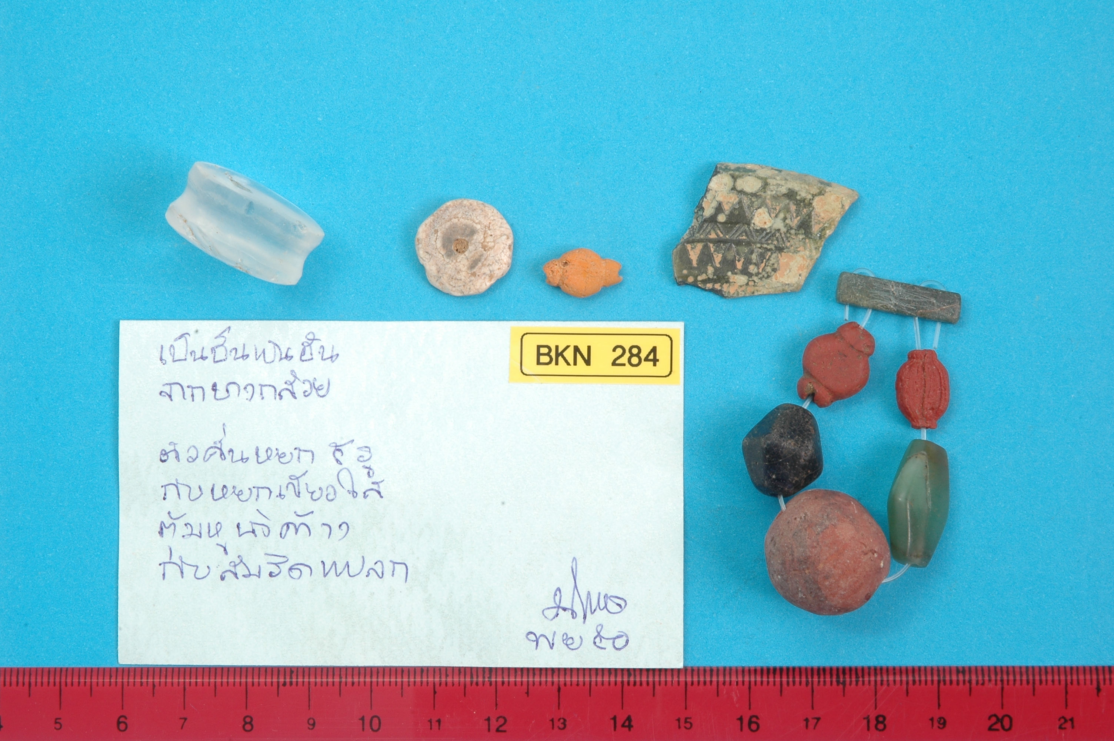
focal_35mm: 105
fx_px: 3246
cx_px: 557
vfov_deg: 13.0
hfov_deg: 19.5
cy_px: 370
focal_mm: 70
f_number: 29
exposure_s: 1/10
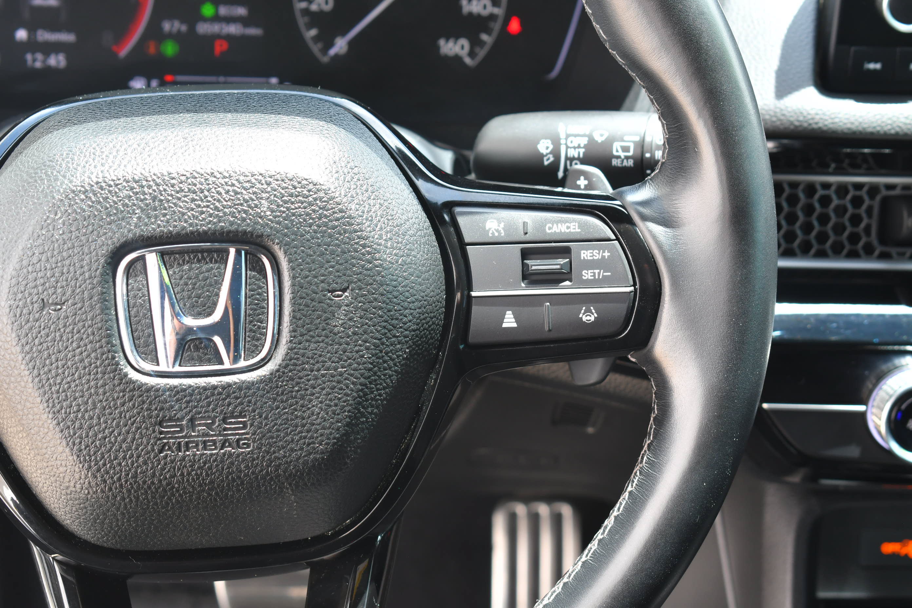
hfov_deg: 24.8
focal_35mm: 82
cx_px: 456
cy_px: 304
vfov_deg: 16.7
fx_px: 2077
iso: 400
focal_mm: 55
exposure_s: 1/60
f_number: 8
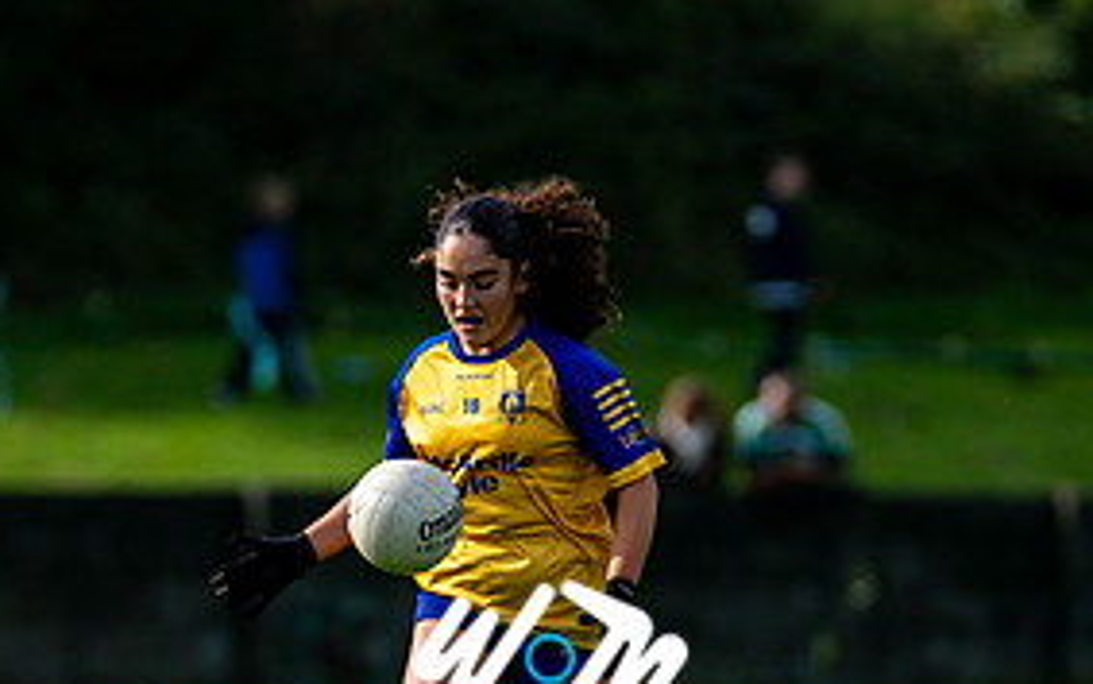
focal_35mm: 938
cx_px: 548
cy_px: 742
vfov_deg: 1.4
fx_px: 27946
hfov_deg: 2.2
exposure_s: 1/2500
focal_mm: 300
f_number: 2.8
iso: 220
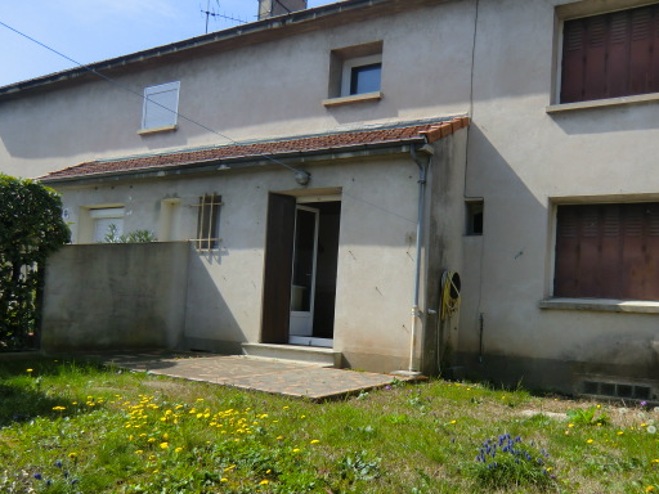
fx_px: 571
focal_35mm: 30
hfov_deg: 59.9
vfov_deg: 46.5
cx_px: 355
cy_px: 298
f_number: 3.2
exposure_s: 1/640
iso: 64
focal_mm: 4.3
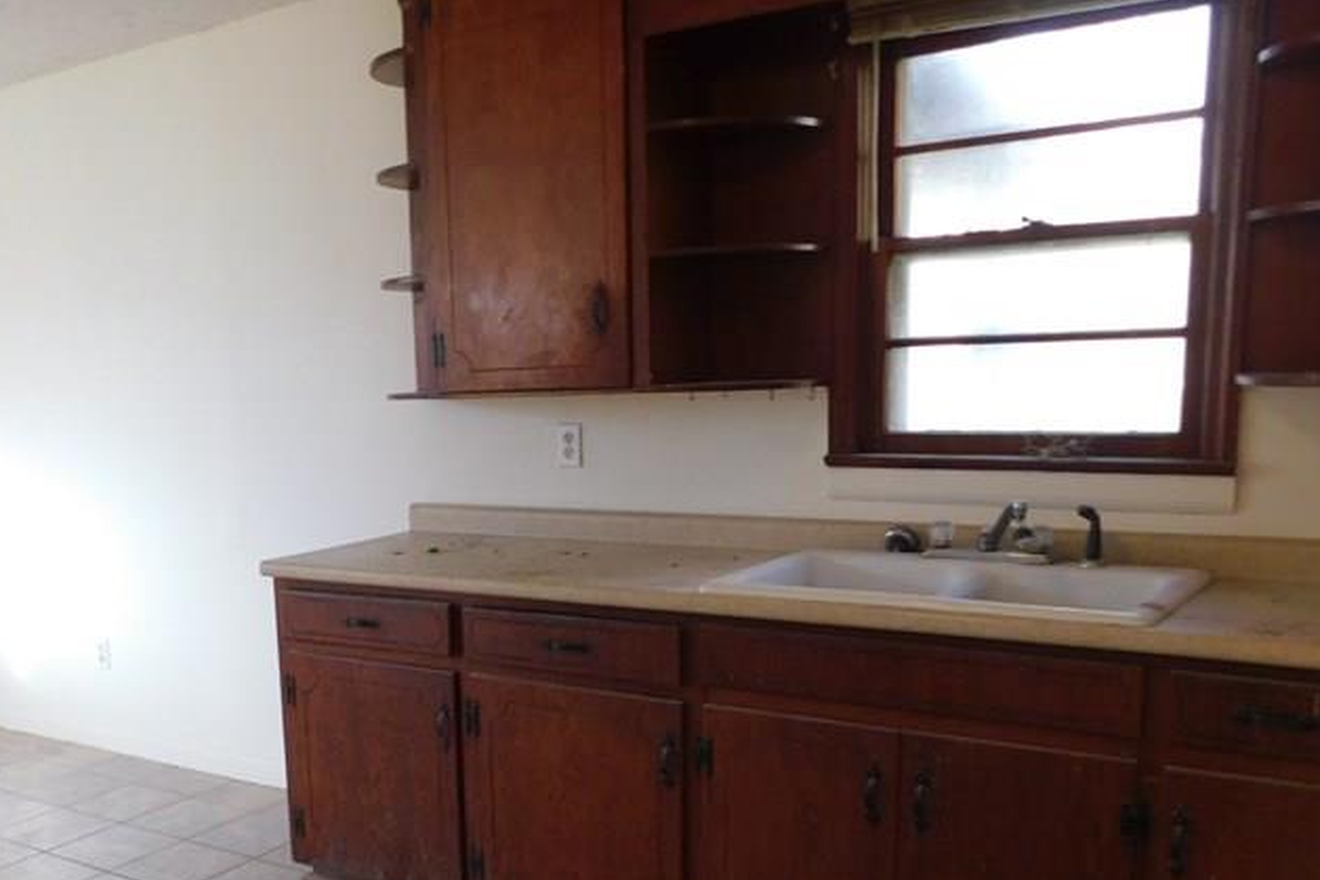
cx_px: 380
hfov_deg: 48.2
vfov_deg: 33.7
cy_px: 636
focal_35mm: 39
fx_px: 1430
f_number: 3
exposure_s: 1/30
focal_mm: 4
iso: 220
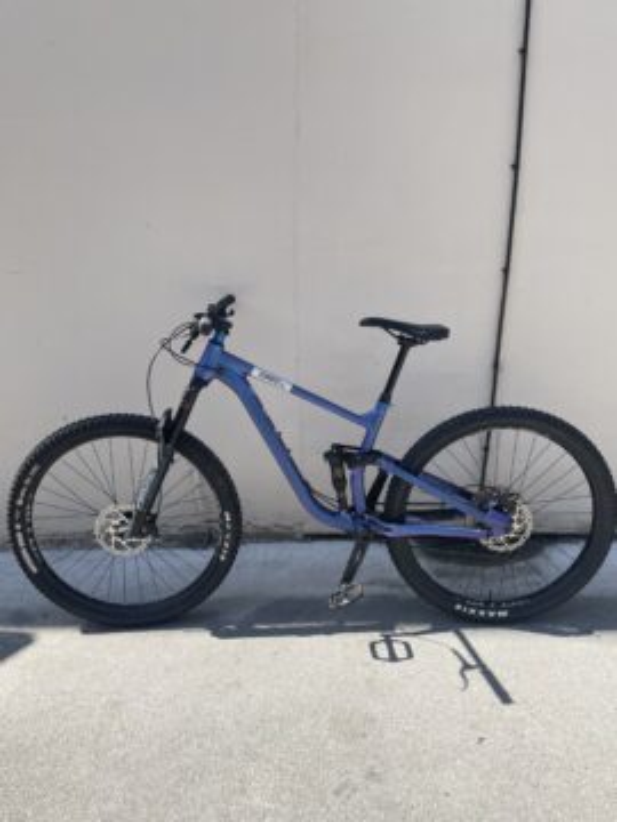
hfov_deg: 53.1
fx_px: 618
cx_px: 308
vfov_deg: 67.3
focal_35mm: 26
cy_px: 411
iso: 32
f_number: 1.6
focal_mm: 4.2
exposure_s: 1/1435
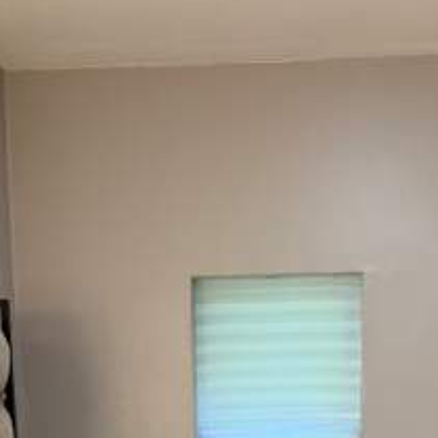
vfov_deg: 22.6
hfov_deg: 26.4
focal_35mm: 65
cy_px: 622
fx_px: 930
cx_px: 266
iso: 160
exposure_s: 1/120
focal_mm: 6.76
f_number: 1.78
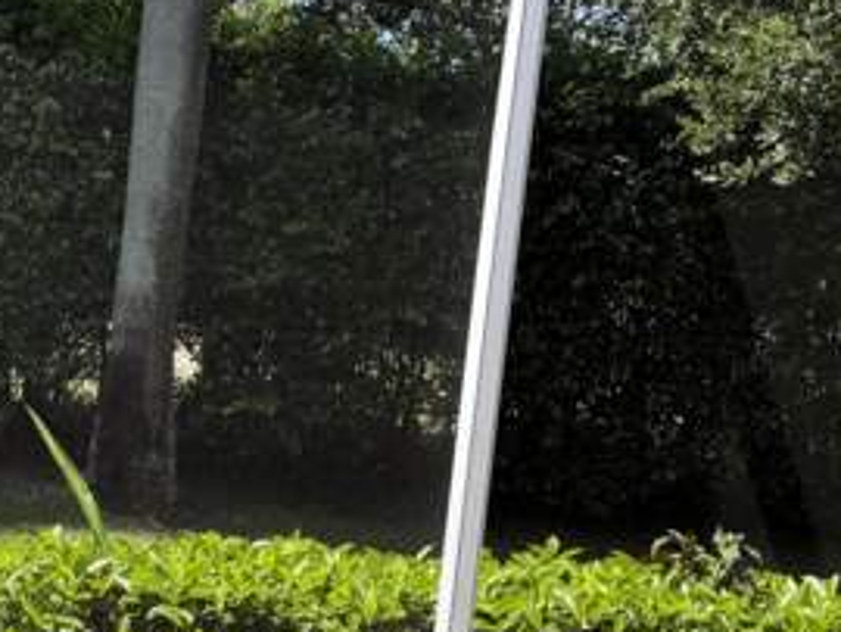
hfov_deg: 27.4
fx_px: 1726
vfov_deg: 20.7
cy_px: 367
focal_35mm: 71
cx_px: 377
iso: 80
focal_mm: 6.76
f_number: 1.78
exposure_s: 1/1230
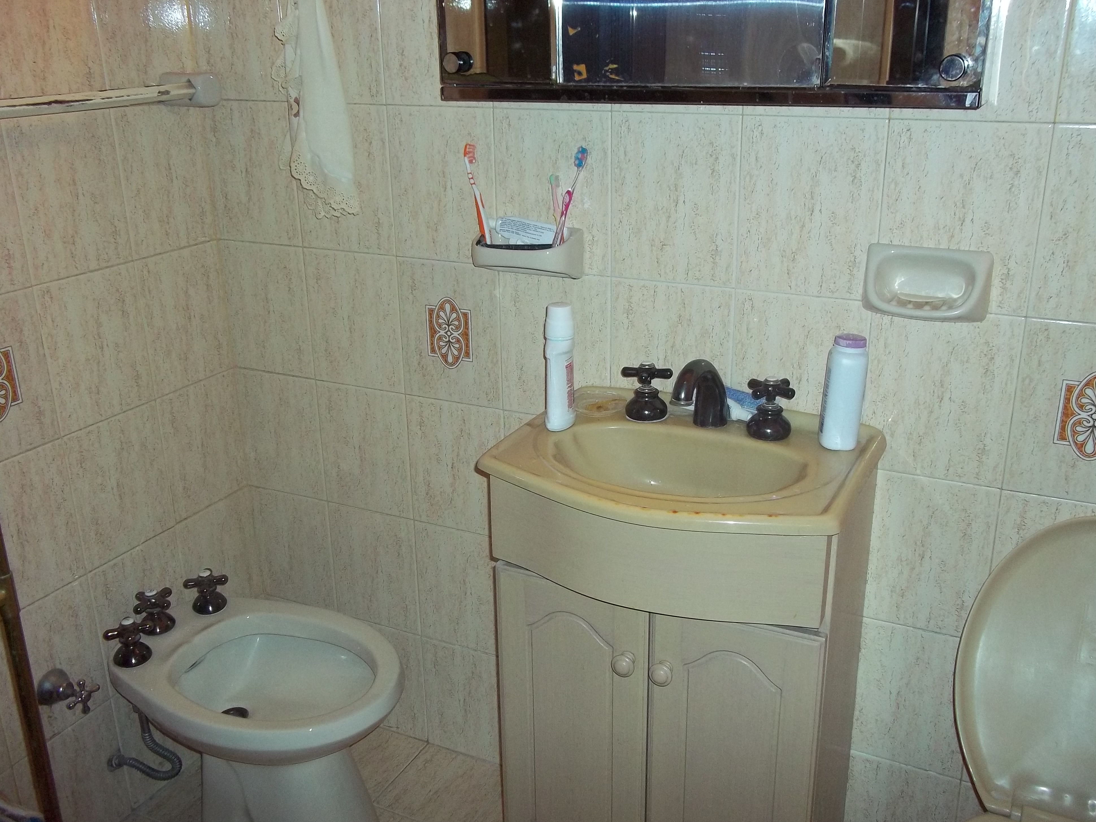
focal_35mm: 33
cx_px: 552
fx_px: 1045
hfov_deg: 55.4
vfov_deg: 42.9
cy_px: 415
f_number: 2.9
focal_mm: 5.7
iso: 160
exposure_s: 1/30
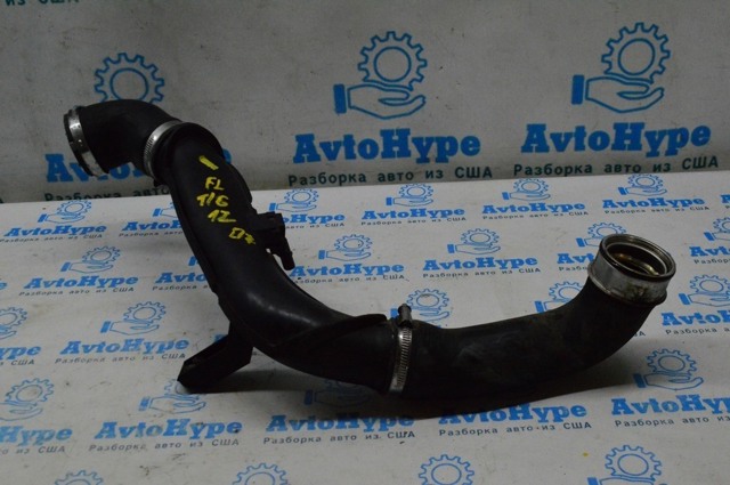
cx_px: 365
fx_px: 851
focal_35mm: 42
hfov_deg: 46.5
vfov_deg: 31.8
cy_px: 242
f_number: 11
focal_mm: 28
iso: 6400
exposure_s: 1/500
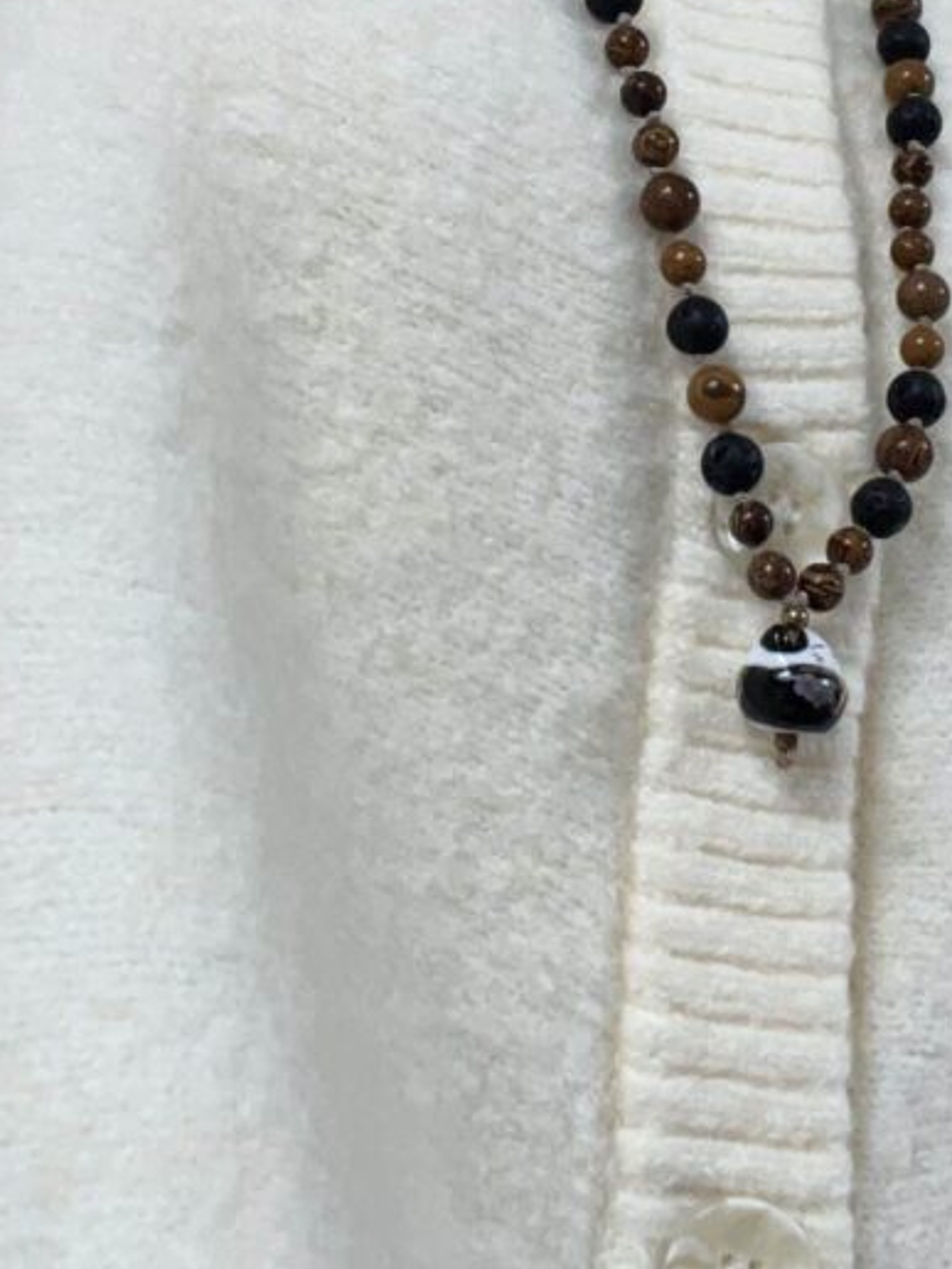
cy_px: 181
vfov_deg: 30.1
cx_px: 571
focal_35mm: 62
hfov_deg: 23.6
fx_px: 2273
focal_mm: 2.71
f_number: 2.2
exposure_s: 1/62
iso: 100
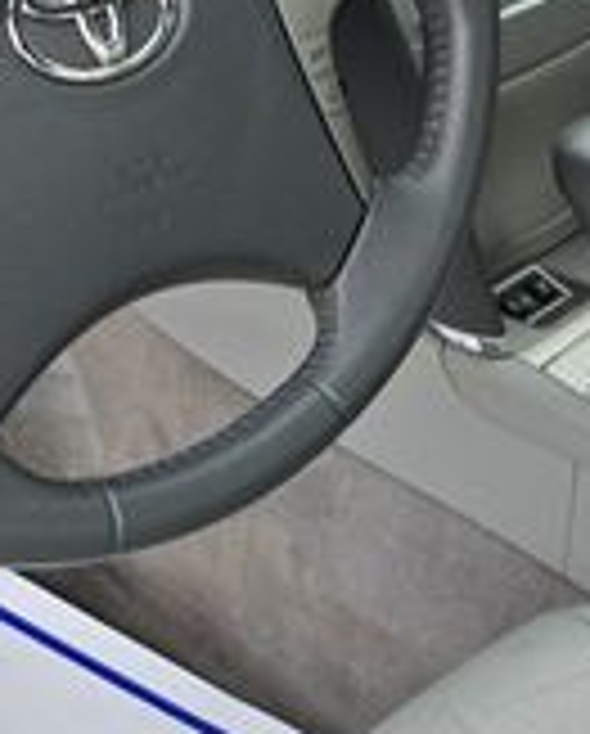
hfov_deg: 17.4
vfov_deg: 21.7
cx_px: 464
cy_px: 338
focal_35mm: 88
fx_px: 1915
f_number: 1.7
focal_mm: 6.3
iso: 160
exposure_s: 1/180
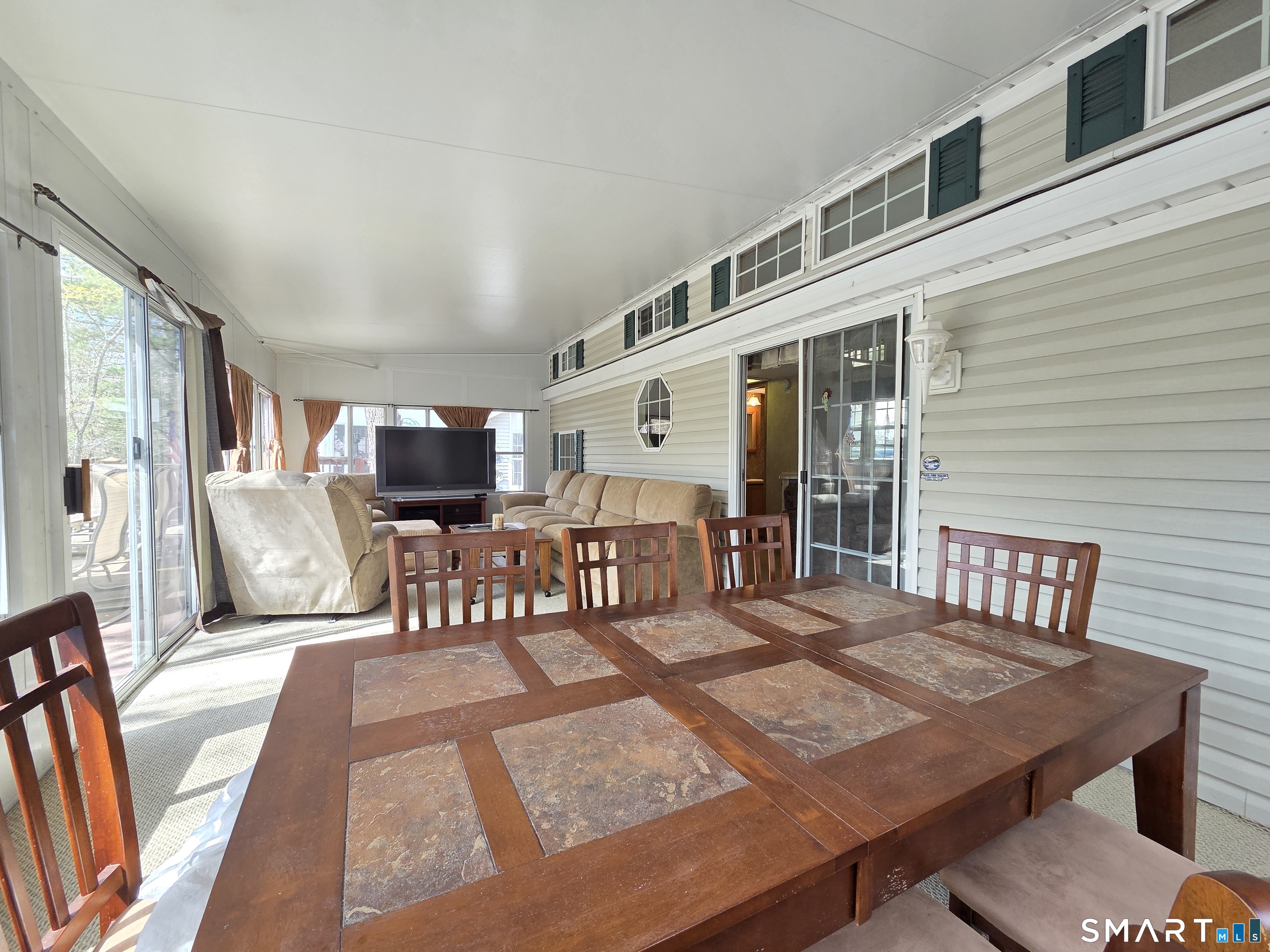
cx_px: 635
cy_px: 476
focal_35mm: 13
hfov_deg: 106.2
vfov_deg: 89.9
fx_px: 477
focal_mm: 2.2
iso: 80
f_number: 2.2
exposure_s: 1/120
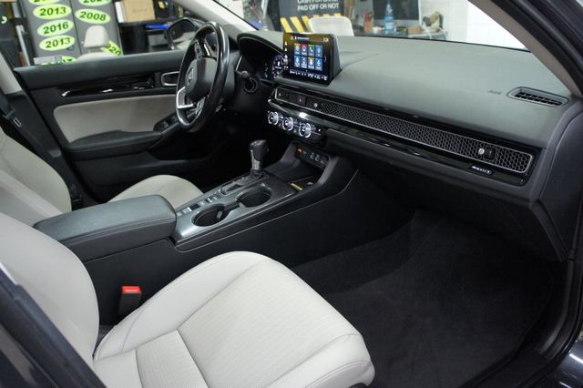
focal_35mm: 27
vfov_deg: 47.9
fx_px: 437
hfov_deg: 67.4
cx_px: 292
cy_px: 194
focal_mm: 18
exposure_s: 1/50
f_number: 3.5
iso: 1600
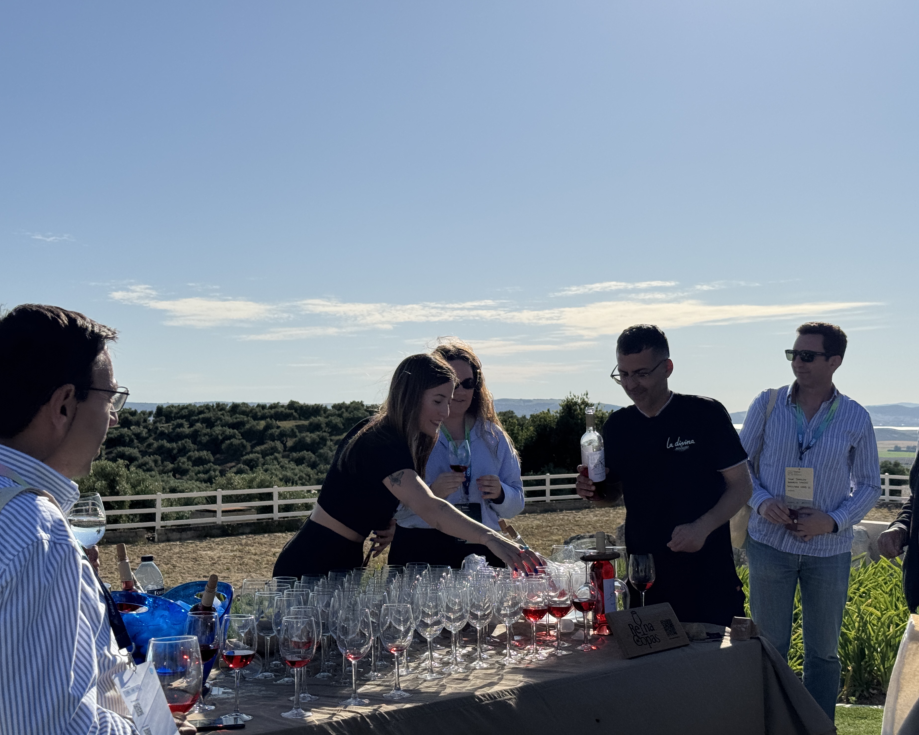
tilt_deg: +1.7
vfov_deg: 29.7
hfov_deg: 36.7
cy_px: 373
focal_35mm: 51
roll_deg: -0.1
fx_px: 1387
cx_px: 453
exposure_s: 1/15385
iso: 80
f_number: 1.78
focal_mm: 6.76
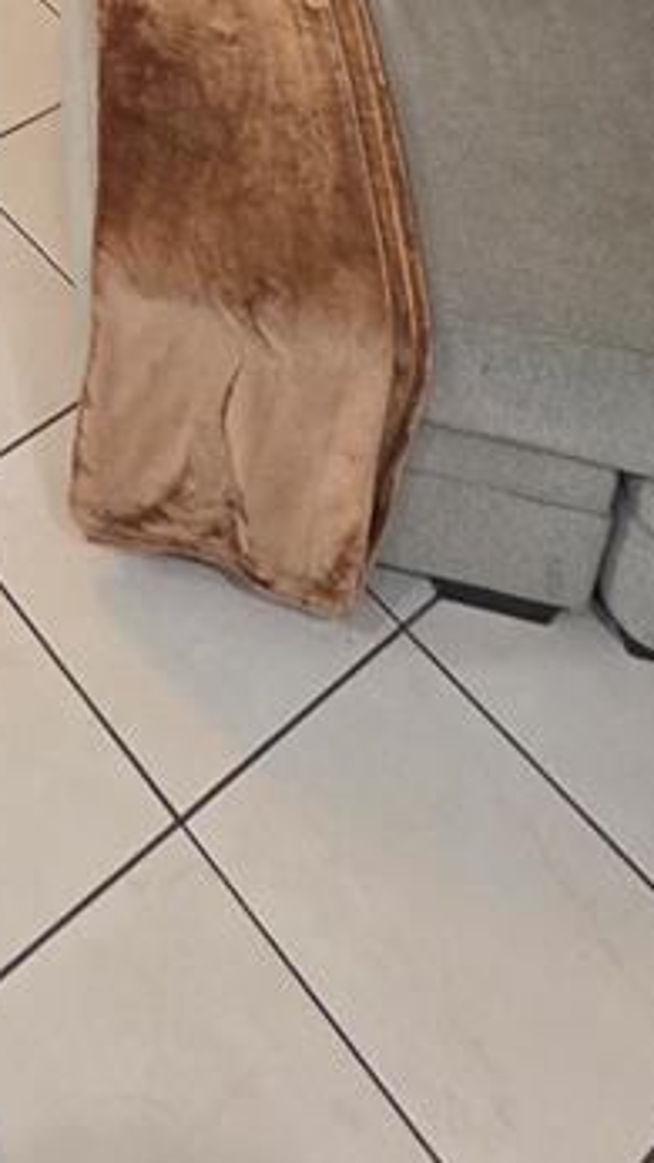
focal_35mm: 49
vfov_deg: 24.9
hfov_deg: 19.9
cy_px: -778
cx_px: -416
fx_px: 1512
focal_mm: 2.2
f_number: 1.9
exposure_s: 1/60
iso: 320
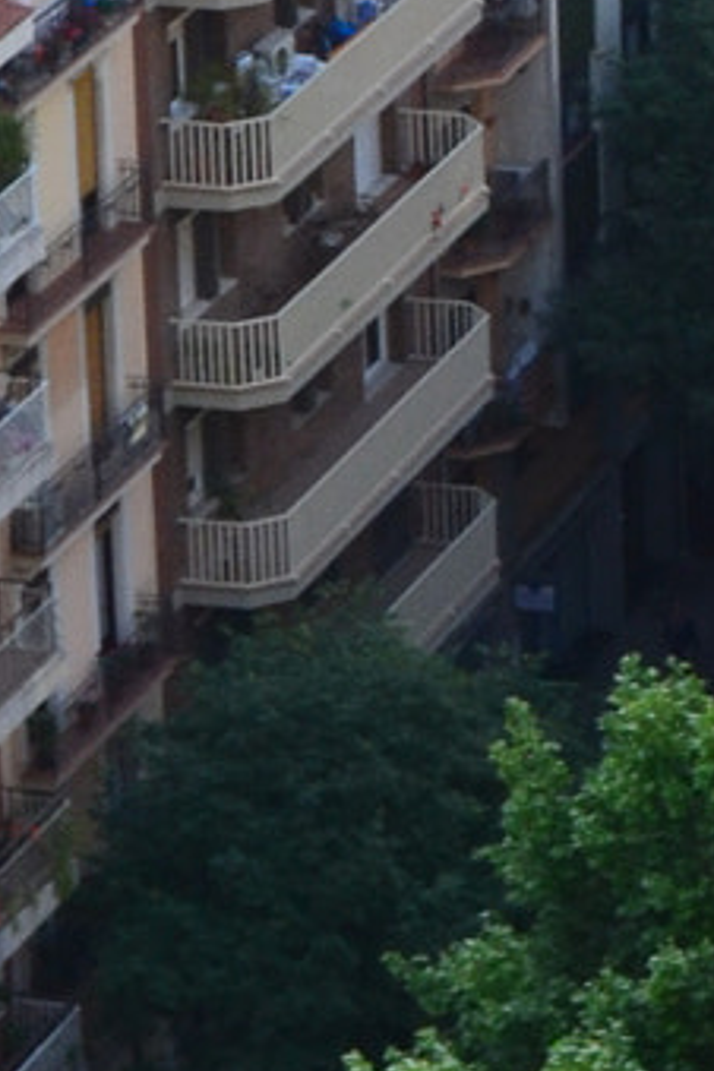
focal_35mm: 308
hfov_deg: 4.4
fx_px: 9162
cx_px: 1749
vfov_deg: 6.7
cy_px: -51
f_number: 10
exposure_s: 1/200
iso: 400
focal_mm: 34
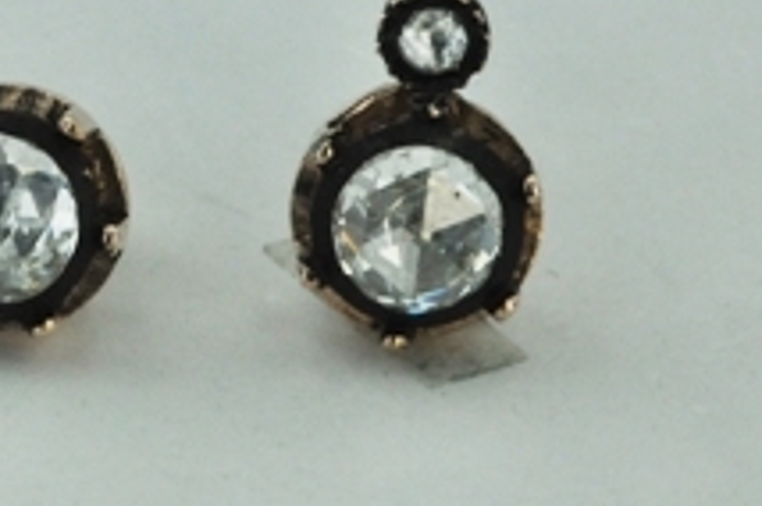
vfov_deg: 4.2
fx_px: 6975
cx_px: 39
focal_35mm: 330
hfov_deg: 6.2
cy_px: 164
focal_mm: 105
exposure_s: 1/250
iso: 1600
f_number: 25
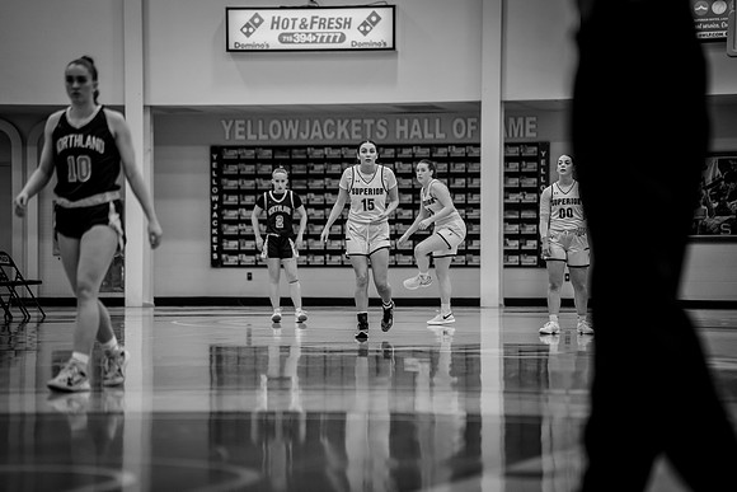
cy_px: 246
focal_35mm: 155
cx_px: 368
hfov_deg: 13.3
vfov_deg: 8.9
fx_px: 3166
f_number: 2.8
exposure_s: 1/640
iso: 1600
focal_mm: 150
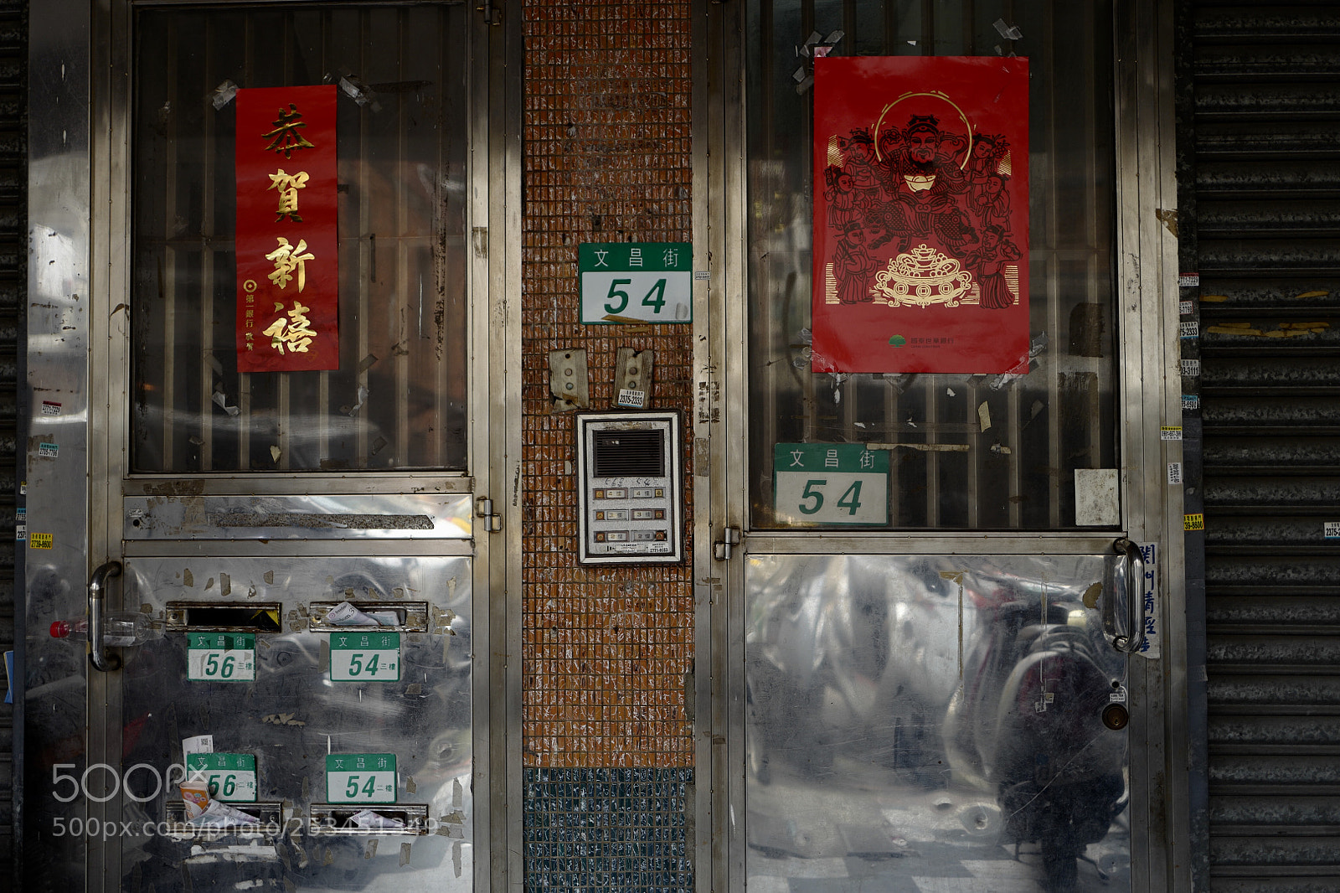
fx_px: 1042
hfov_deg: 65.5
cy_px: 446
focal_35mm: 28
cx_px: 670
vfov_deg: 46.4
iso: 100
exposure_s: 1/320
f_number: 1.7
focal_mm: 28
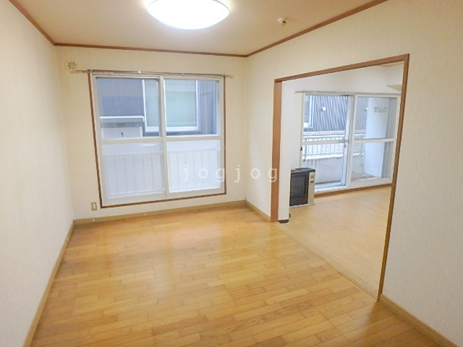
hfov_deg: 79.0
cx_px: 232
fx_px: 281
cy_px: 174
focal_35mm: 21
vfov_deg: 63.4
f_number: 3.5
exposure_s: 1/30
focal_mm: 3.7
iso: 400
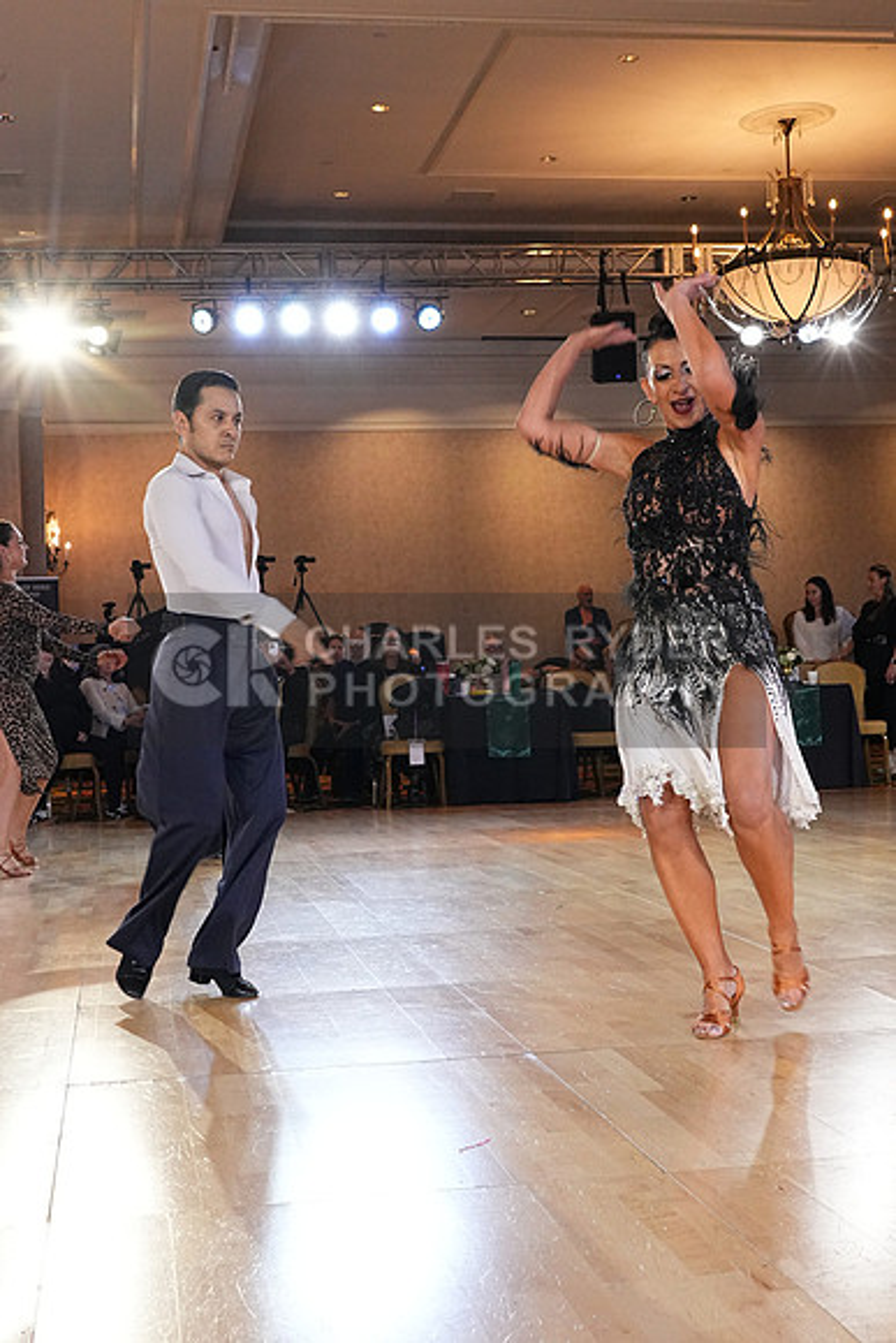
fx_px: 1679
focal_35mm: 45
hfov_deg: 29.9
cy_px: 672
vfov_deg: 43.6
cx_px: 448
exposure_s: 1/200
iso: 5000
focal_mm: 30
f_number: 7.1
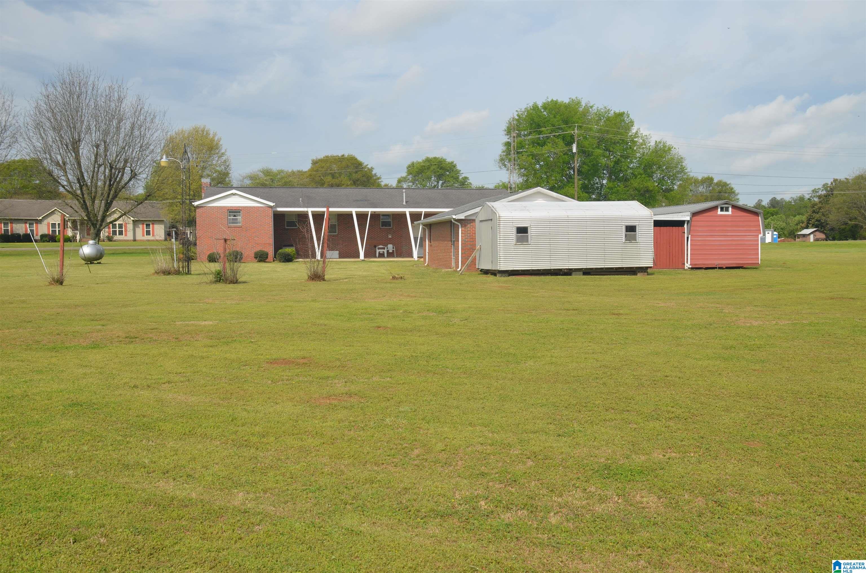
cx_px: 433
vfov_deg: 36.7
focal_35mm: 36
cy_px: 286
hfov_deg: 53.2
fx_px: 864
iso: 100
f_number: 9
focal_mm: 24
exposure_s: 1/320
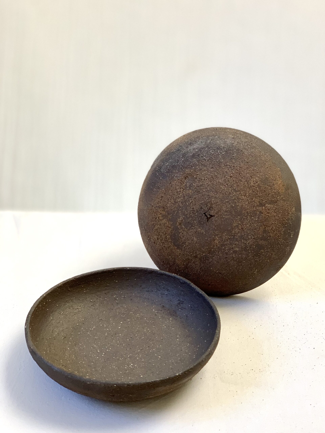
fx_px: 651
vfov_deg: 36.8
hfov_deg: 28.0
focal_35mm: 52
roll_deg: -2.6
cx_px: 162
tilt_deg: -25.8
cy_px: 216
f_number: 2.4
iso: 100
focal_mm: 6
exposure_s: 1/122
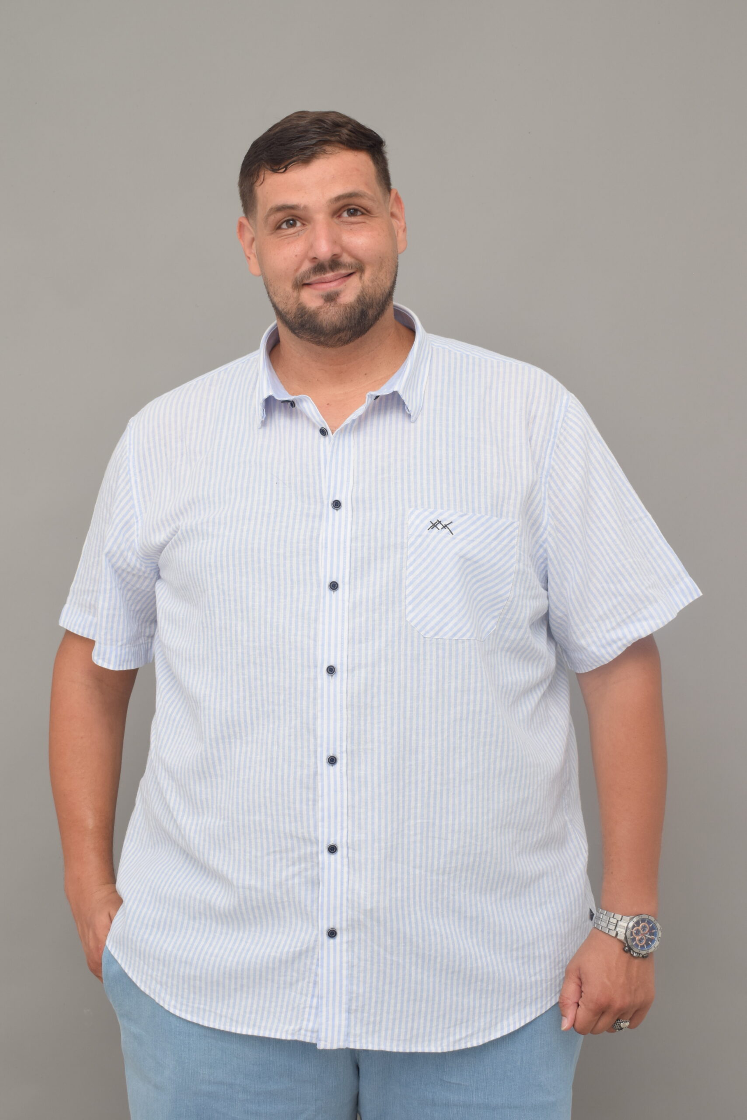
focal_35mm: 54
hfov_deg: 25.1
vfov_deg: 36.9
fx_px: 1680
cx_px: 374
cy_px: 560
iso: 400
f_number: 8
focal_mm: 36
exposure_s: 1/50
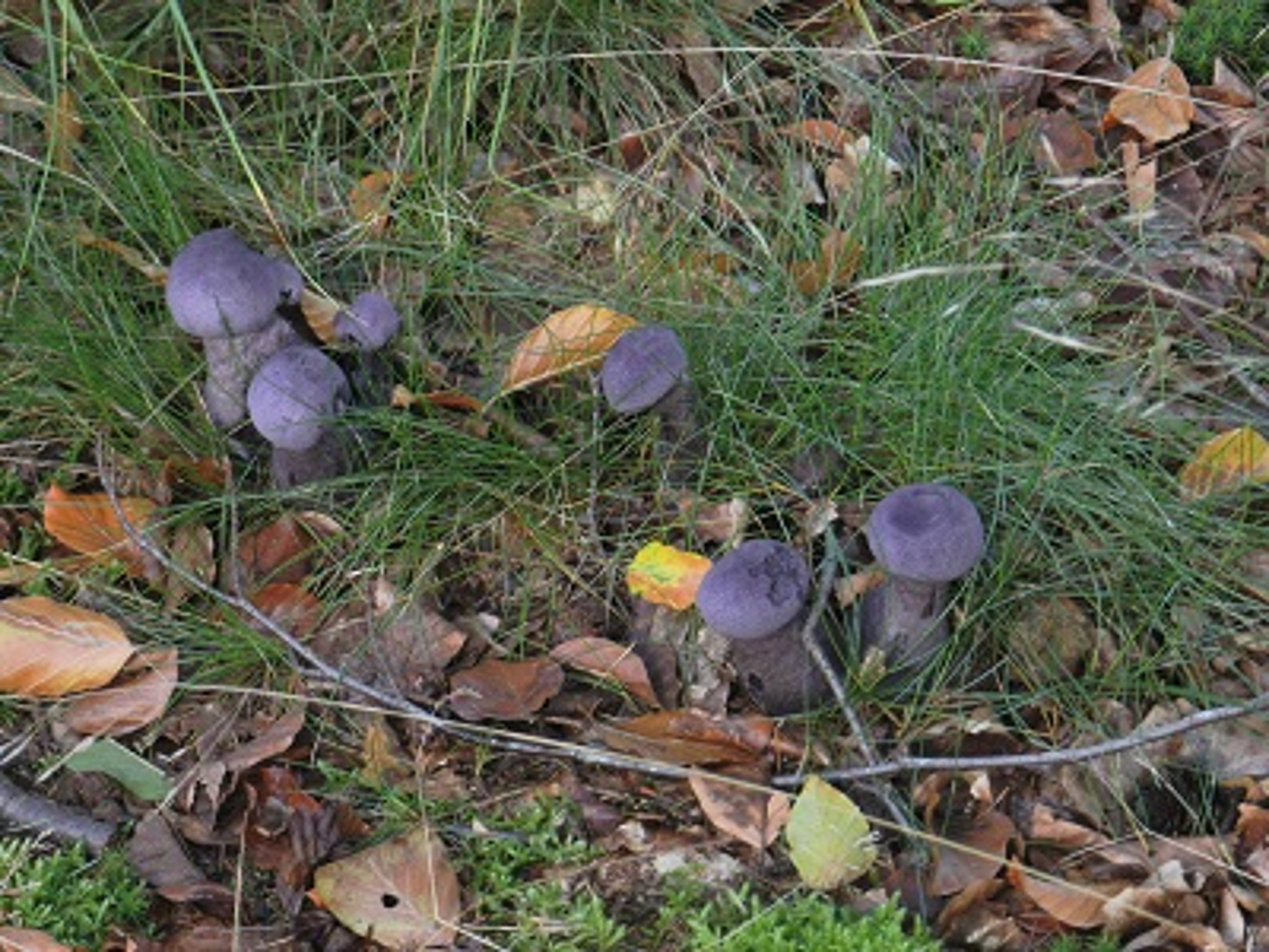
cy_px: 476
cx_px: 634
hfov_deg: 12.3
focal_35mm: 160
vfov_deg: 9.3
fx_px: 5865
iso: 200
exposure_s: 1/25
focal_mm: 28.4
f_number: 5.6
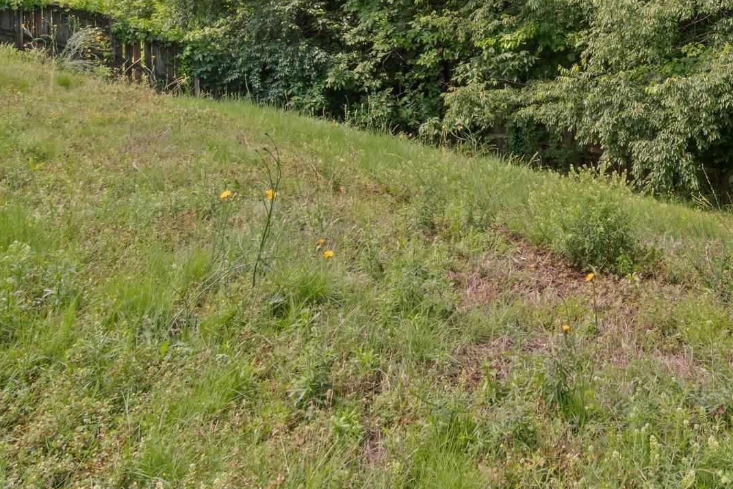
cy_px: -56
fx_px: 855
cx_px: 711
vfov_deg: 28.7
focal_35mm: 42
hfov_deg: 41.2
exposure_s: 1/20
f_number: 9
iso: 250
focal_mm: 12
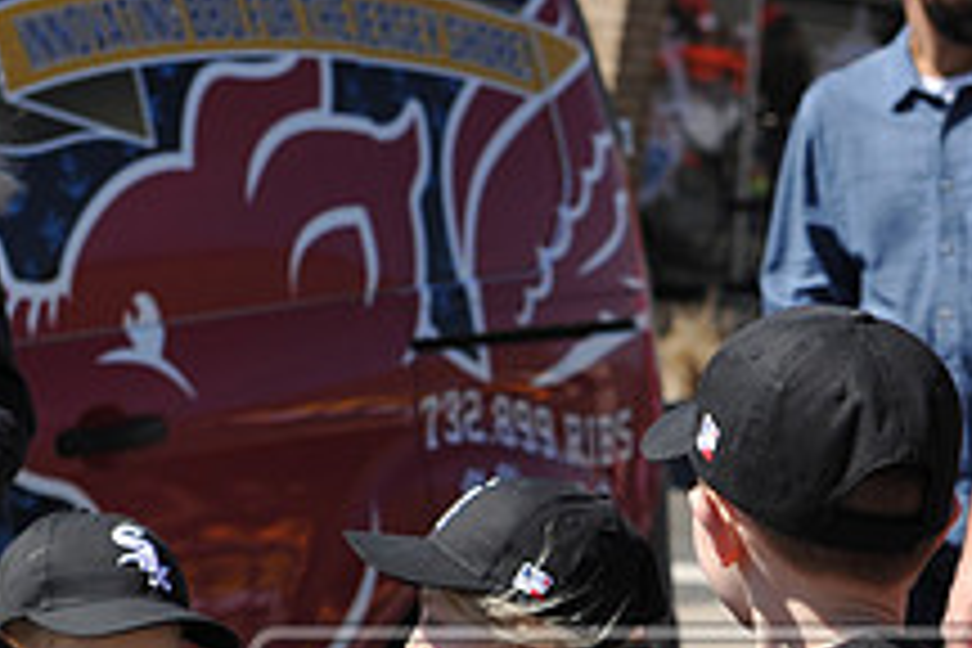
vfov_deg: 7.2
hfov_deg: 10.9
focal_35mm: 188
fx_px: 5076
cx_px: 783
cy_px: 792
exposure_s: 1/800
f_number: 5
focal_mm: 70
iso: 200
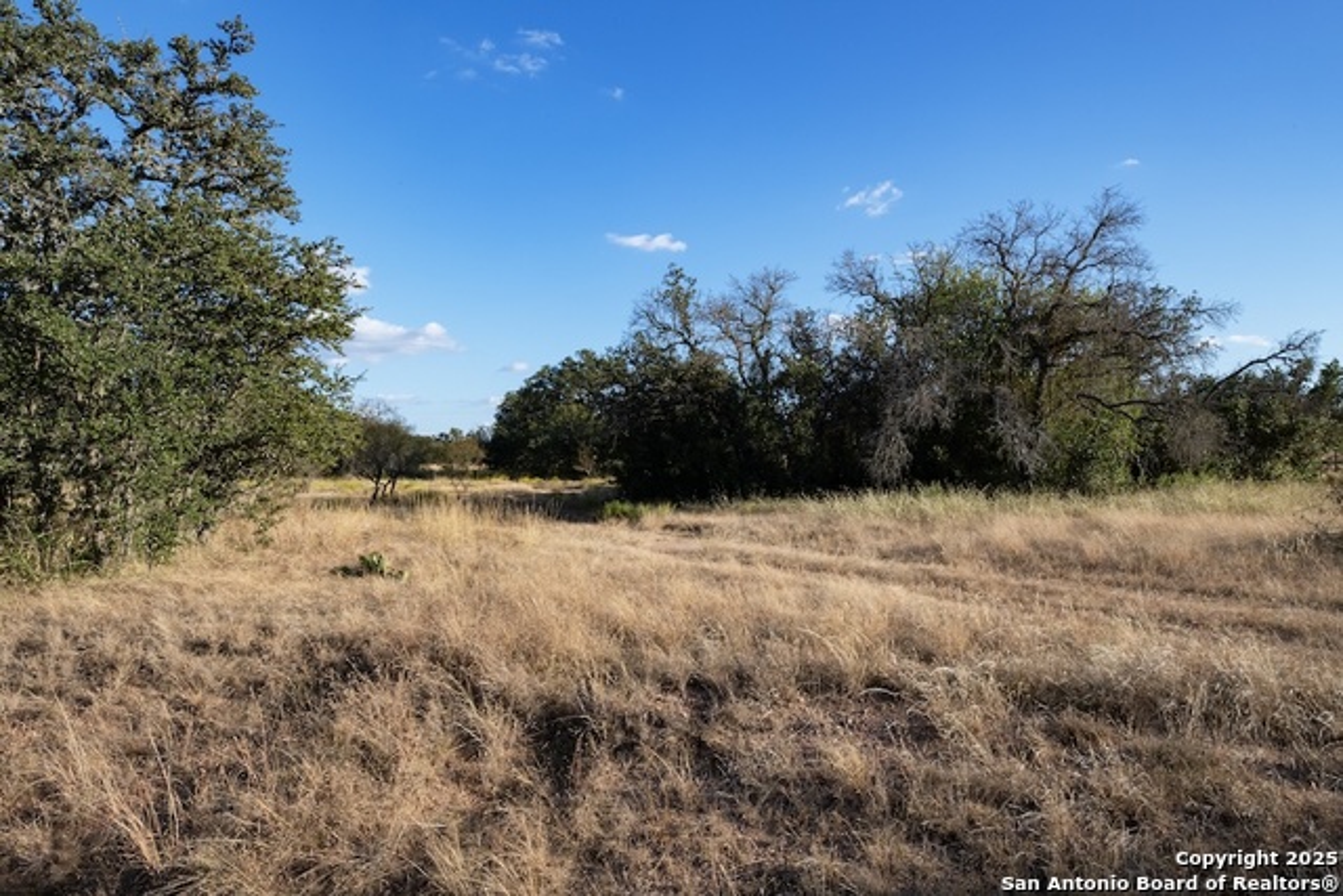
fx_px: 895
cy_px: 448
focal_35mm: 24
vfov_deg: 53.2
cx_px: 672
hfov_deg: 73.7
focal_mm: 24
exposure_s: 1/125
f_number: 22
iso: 400
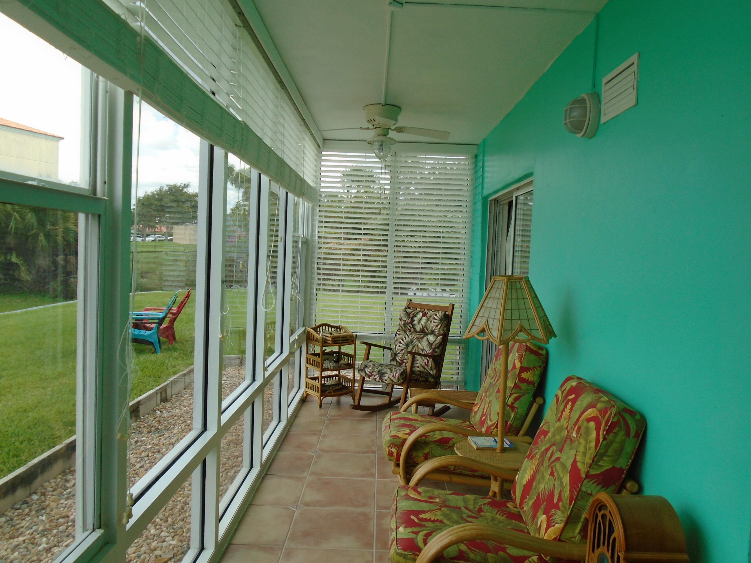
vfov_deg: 53.1
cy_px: 282
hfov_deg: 67.3
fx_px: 564
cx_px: 376
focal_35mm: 26
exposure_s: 1/160
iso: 100
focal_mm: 4.6
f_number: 3.2
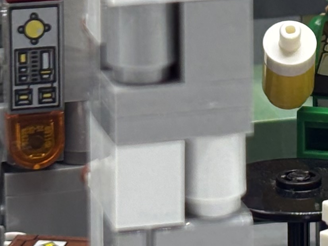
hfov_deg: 7.8
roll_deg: -0.2
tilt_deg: -12.5
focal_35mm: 254
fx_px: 2407
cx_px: 305
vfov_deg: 5.8
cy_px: -88
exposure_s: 1/118
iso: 50
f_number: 1.6
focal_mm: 5.96
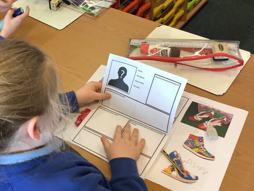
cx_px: 53
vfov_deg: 28.2
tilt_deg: -39.1
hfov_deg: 36.3
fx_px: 374
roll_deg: +9.9
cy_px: 49
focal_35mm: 51
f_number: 2.4
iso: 125
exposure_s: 1/60
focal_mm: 3.3
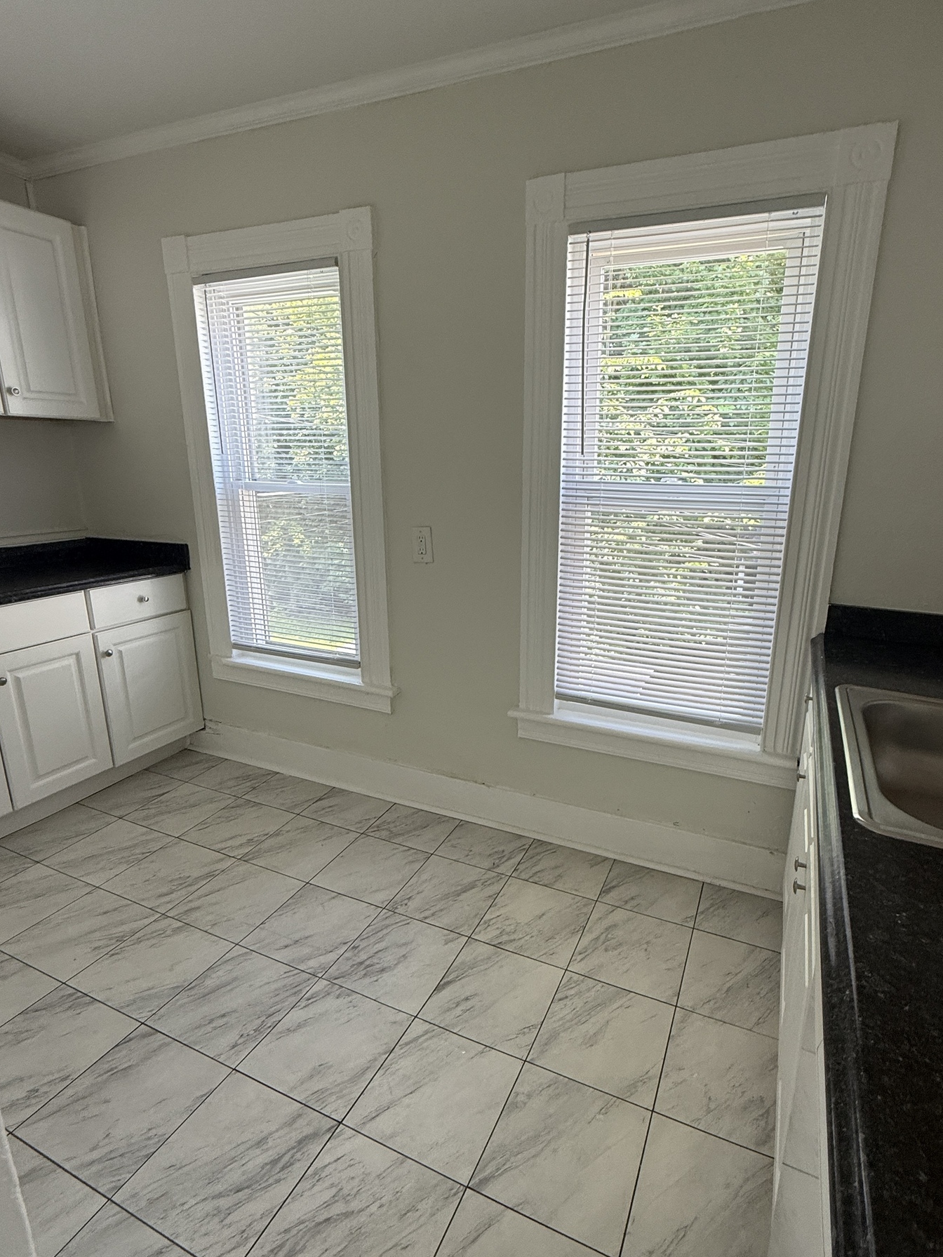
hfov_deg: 71.5
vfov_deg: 87.8
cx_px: 511
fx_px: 654
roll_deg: -0.3
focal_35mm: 18
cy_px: 628
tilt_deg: -15.0
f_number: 2.2
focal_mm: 2.22
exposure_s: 1/99
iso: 125
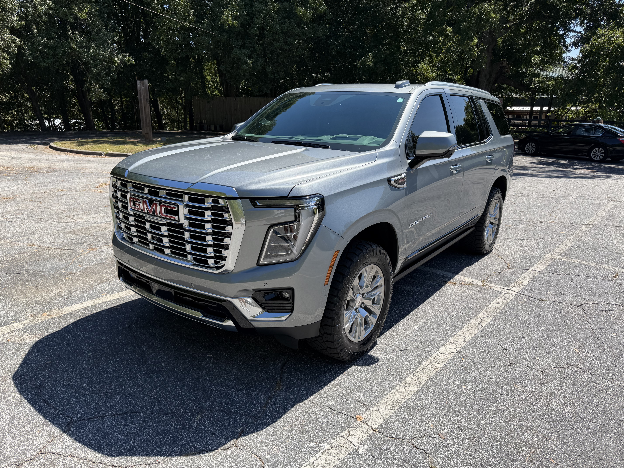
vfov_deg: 56.8
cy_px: 234
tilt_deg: -17.1
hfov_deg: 71.6
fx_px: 433
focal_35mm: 24
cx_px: 312
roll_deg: +0.2
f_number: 1.78
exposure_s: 1/2907
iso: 80
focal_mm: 6.76
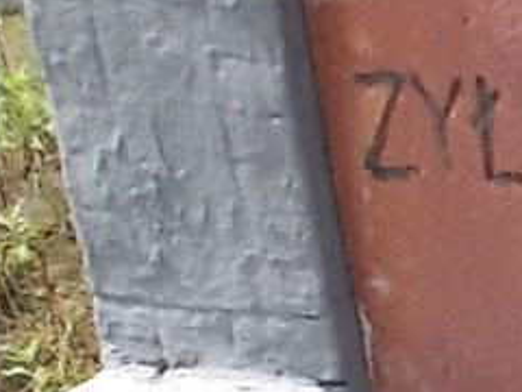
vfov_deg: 8.6
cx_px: 1016
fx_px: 2609
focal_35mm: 173
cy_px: 240
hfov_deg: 10.6
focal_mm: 4.6
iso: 80
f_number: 3.2
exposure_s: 1/320
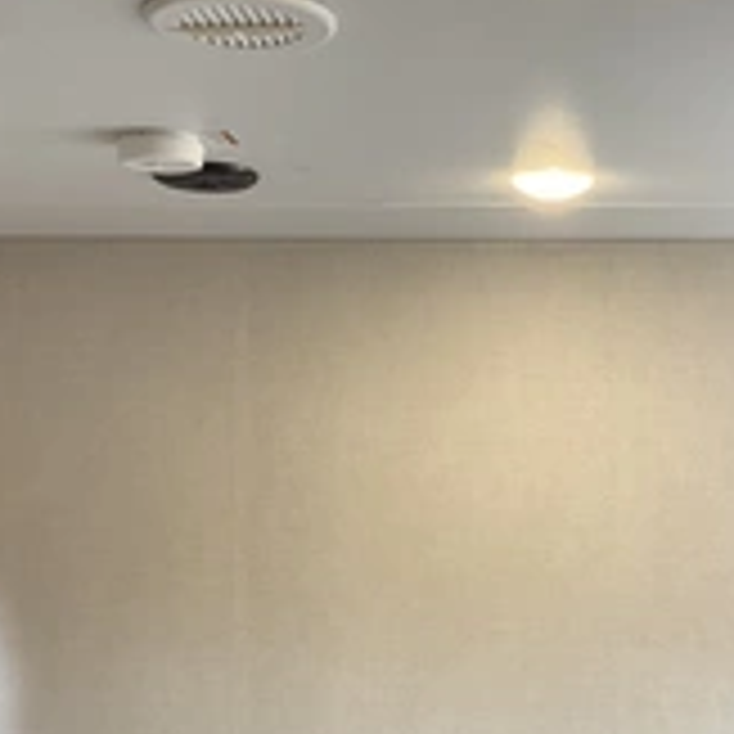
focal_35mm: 63
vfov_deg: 27.2
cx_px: 491
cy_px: 464
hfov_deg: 27.1
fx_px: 1511
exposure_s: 1/60
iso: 100
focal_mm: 3
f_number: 1.8
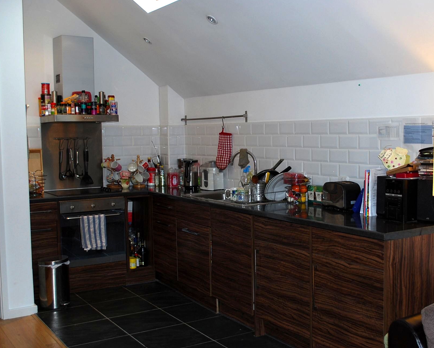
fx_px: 565
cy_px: 174
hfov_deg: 41.9
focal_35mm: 44
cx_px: 254
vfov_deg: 34.2
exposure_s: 1/60
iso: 200
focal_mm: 26
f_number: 4.5
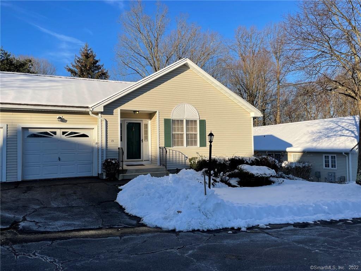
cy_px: 136
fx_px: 271
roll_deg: +1.7
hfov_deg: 67.3
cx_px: 180
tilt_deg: +2.0
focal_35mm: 26
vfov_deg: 53.1
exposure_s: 1/3610
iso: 32
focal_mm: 4.2
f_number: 1.6
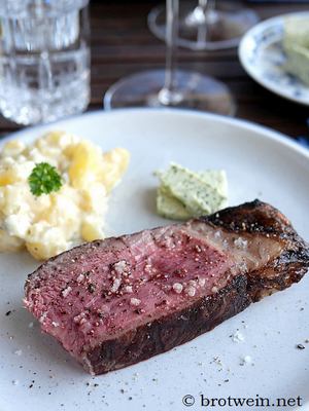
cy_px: 206
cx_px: 154
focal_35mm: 50
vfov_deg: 38.2
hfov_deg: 29.1
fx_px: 595
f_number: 2.8
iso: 250
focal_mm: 25
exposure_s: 1/60
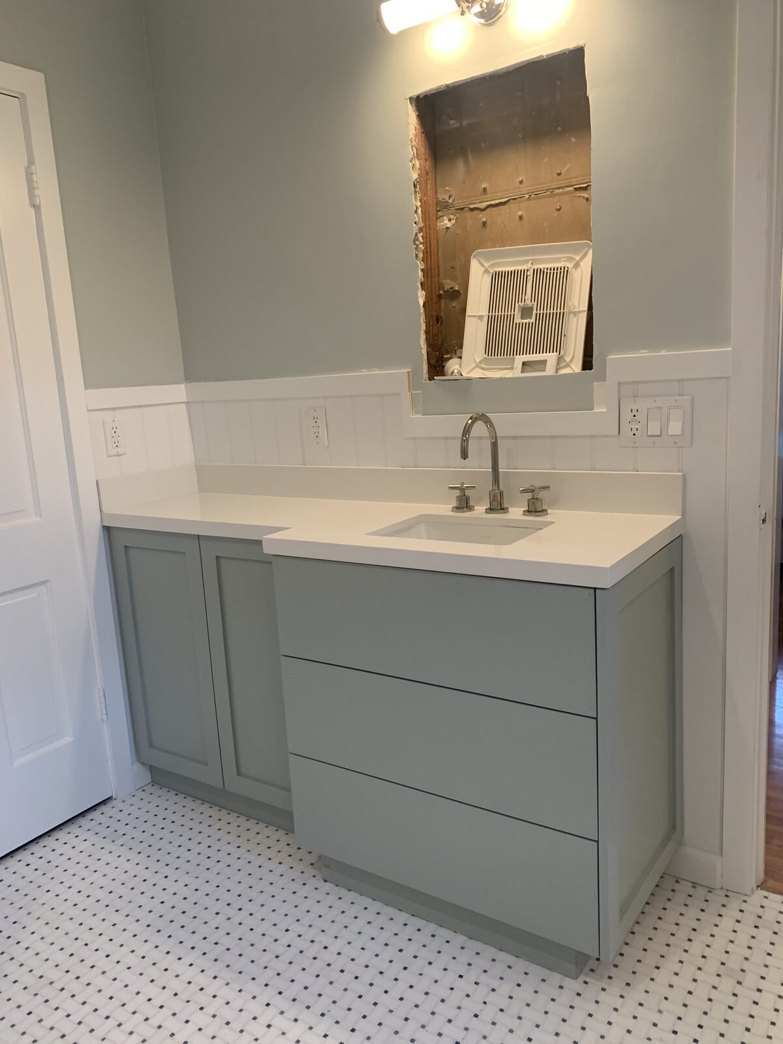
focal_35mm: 26
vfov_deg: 67.3
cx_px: 392
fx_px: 784
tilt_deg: -11.2
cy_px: 522
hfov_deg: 53.1
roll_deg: +4.3
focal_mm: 4.25
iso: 160
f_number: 1.8
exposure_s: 1/60
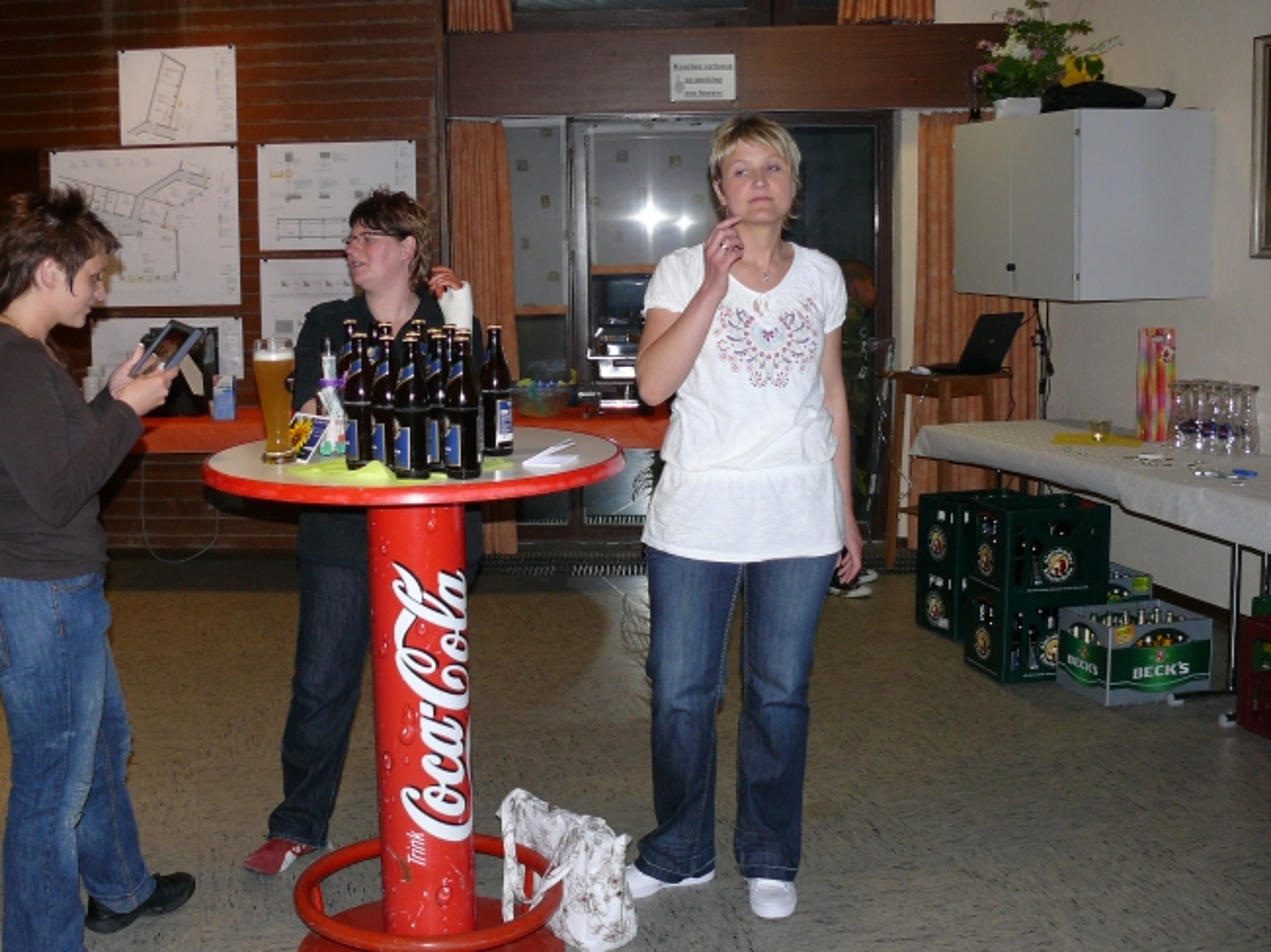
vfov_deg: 33.6
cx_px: 498
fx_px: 1579
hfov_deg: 43.6
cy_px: 421
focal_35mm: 43
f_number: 2.8
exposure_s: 1/30
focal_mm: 7.4
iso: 125
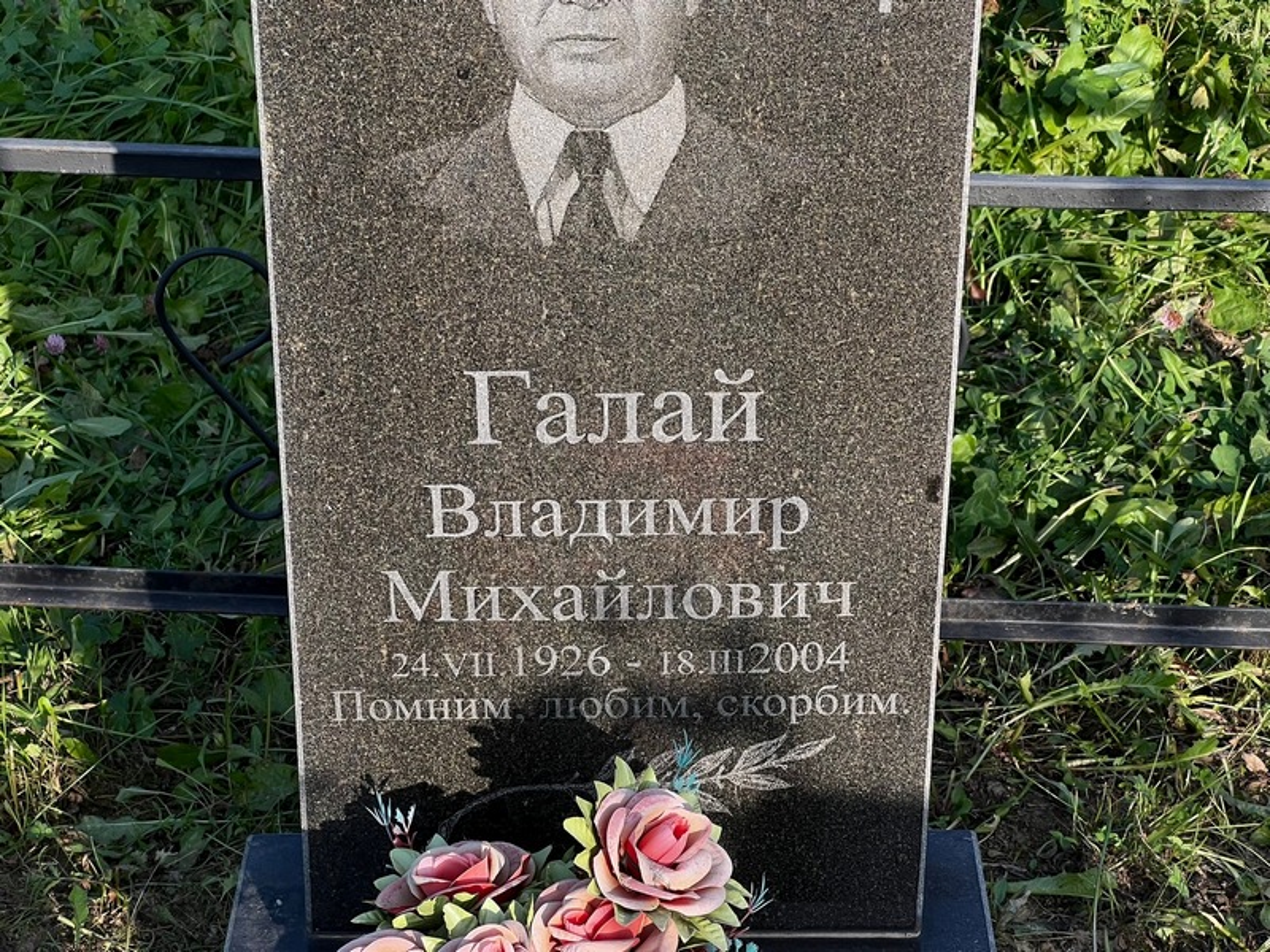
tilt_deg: -25.9
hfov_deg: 25.3
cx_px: 635
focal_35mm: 77
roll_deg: +0.3
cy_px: 476
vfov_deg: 19.1
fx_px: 2825
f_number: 2.8
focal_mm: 9
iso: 32
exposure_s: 1/333
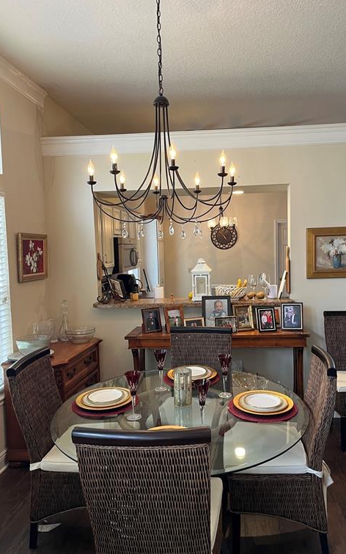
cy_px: 276
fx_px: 423
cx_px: 196
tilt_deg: -5.8
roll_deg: +1.8
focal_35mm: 28
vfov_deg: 66.5
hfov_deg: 44.4
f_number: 1.6
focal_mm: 5.1
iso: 125
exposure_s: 1/60
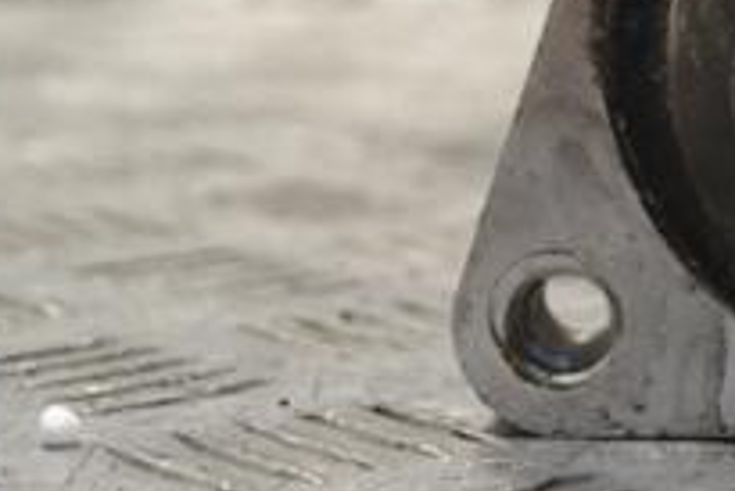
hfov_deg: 13.1
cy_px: -140
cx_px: 853
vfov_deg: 8.8
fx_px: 3135
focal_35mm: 153
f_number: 5.6
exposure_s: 1/500
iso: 3200
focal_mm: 35
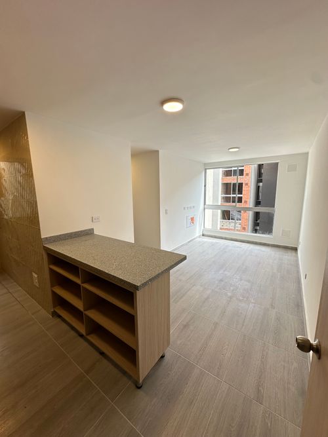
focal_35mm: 14
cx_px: 164
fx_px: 177
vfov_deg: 102.1
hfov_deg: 85.7
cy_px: 218
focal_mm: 2.22
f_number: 2.2
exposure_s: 1/190
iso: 40
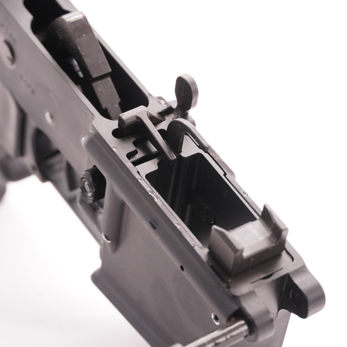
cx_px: 214
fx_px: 1550
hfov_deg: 12.8
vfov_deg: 12.8
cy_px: 173
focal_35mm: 137
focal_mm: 71
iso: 1000
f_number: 5.6
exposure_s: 1/125
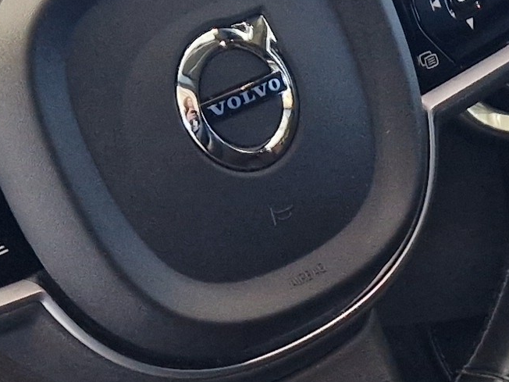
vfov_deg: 10.3
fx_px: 2073
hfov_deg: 13.4
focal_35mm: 141
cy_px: 465
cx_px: 703
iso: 320
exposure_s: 1/100
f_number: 1.8
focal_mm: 5.4
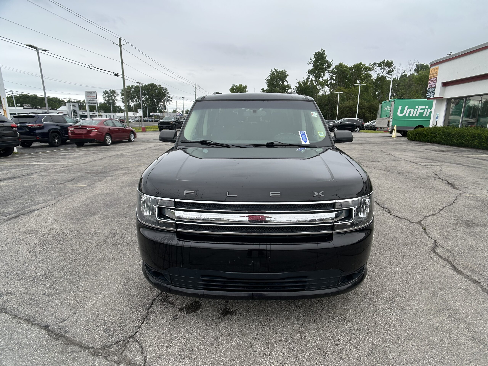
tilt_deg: -13.8
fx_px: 367
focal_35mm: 26
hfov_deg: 67.3
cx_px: 244
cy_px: 183
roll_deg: -0.5
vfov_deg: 53.1
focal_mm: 5.7
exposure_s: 1/780
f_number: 1.5
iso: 50
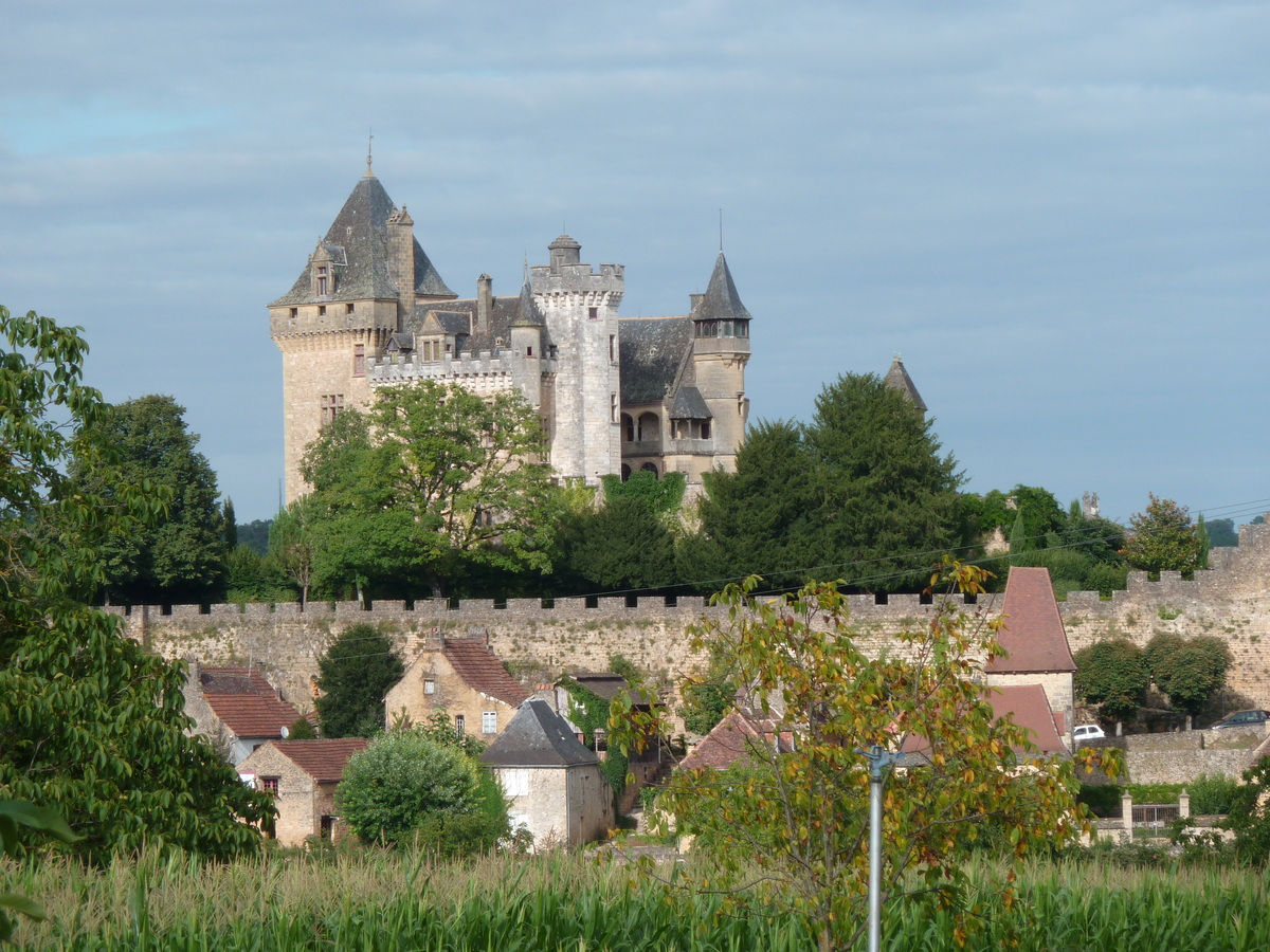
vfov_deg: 8.2
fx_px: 6677
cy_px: 476
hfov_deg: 10.9
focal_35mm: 182
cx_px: 635
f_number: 4.5
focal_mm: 29.9
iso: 80
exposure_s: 1/400
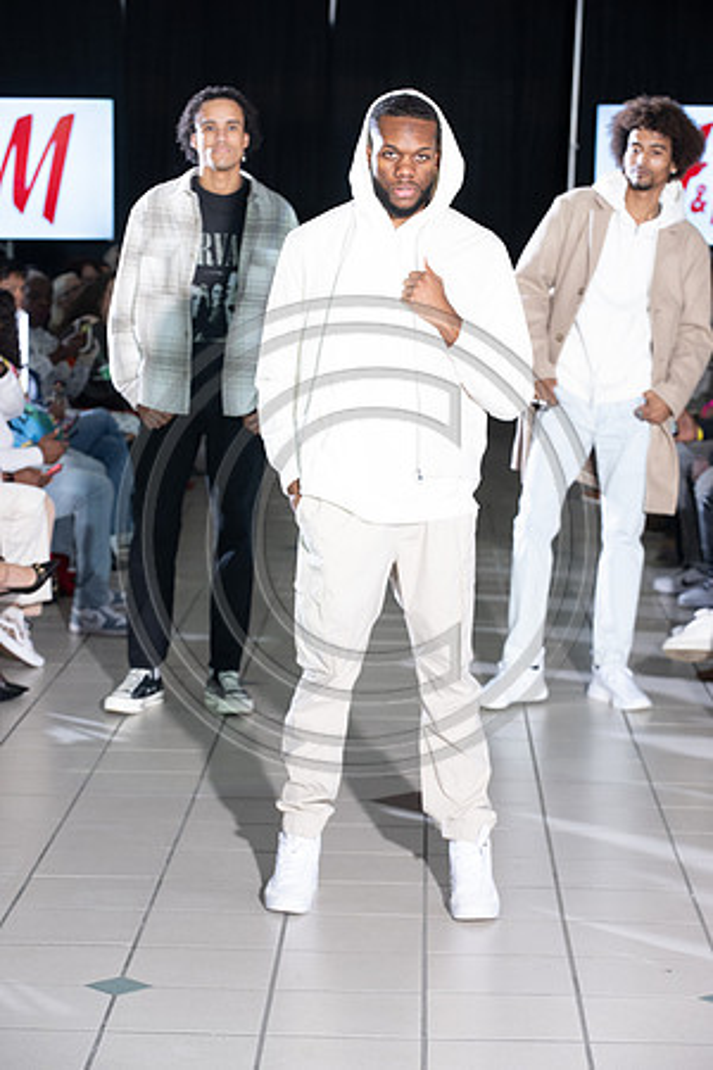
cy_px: 535
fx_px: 2822
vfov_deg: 21.5
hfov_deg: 14.4
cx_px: 356
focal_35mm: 95
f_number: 5.6
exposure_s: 1/125
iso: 1250
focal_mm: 95
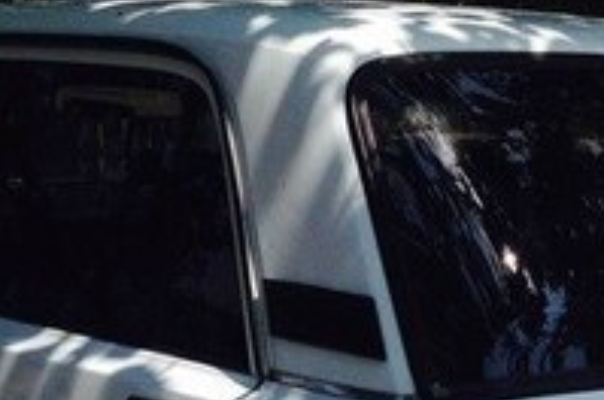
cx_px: 416
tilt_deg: -13.9
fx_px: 1910
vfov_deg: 11.5
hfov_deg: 17.9
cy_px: 583
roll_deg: -1.2
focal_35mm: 114
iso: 50
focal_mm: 4.12
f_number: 2.4
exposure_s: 1/1938
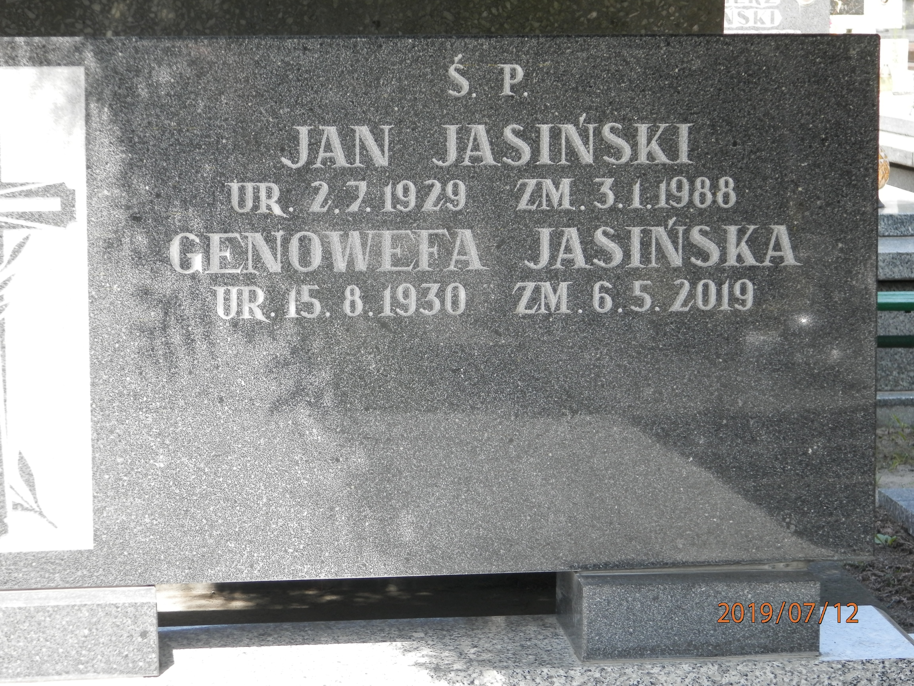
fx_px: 2799
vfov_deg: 14.0
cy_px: 343
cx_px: 457
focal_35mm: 106
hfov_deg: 18.5
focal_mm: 19
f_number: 4.5
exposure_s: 1/160
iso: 100
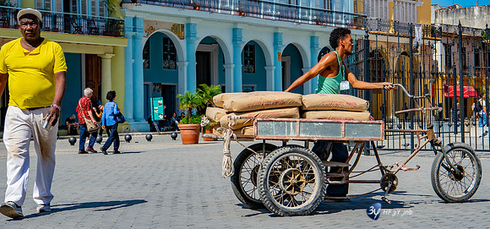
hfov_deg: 29.9
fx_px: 918
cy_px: 94
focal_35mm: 73
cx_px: 267
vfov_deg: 14.2
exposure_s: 1/320
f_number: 9
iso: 100
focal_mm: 62
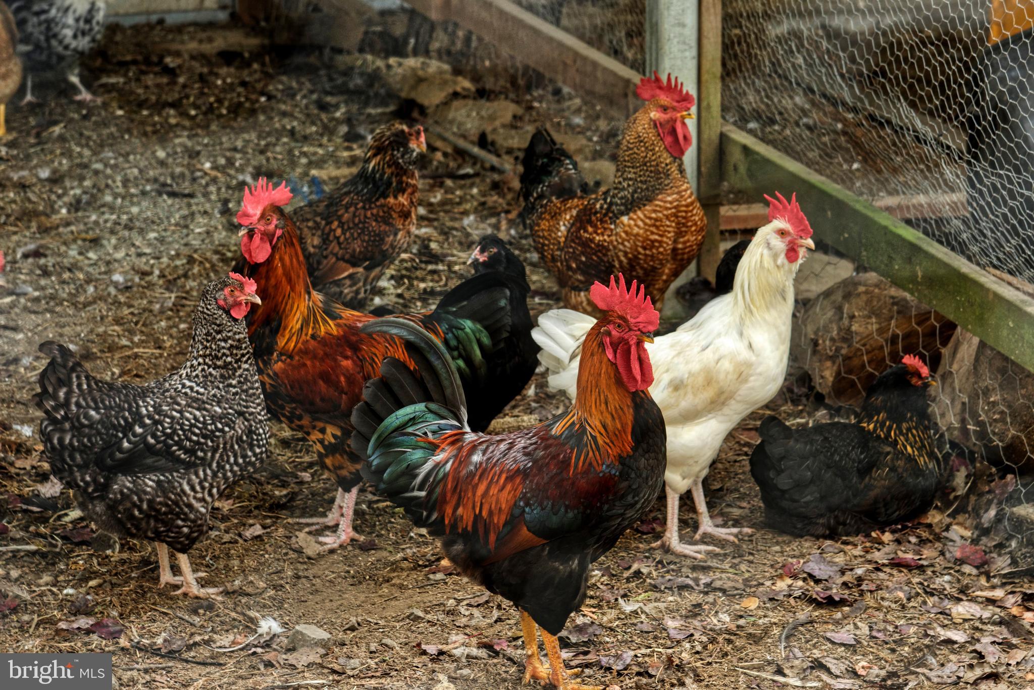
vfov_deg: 11.4
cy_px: 345
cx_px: 517
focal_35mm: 120
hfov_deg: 17.1
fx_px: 3447
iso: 320
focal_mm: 120
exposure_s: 1/60
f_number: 7.1
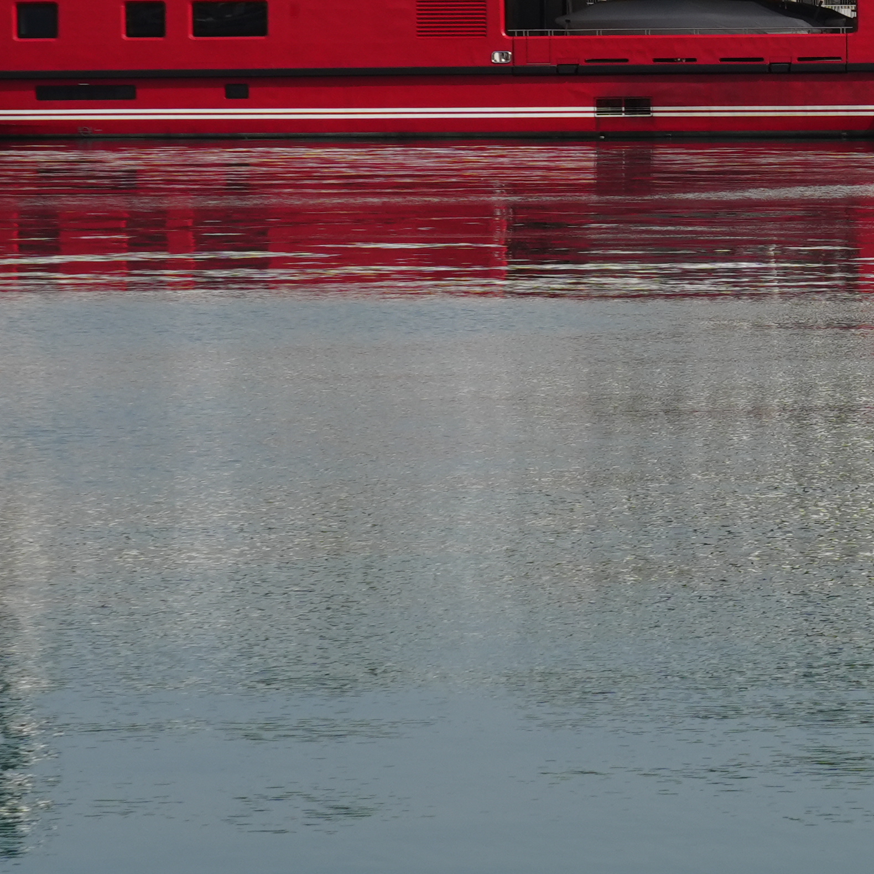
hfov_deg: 8.8
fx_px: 5599
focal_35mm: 196
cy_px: 137
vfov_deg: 8.9
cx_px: 1230
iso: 320
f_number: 13
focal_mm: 52
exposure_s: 1/500
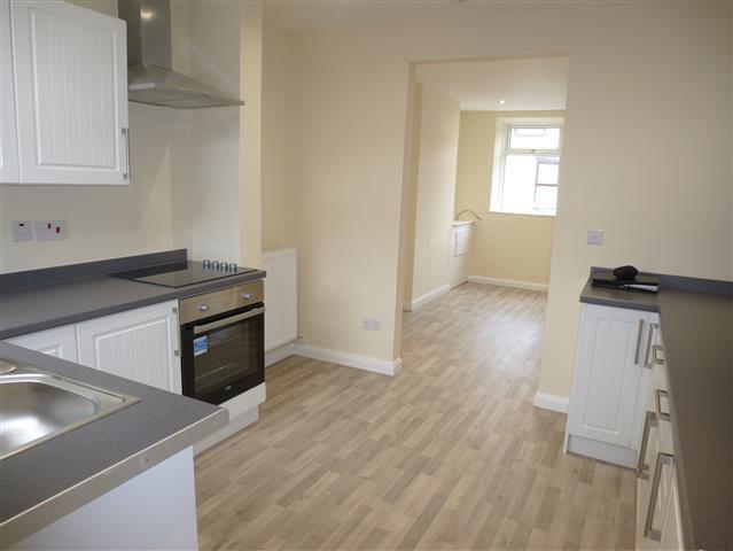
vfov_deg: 56.9
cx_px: 366
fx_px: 508
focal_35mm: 24
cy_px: 276
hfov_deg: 71.6
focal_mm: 4.3
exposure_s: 1/15
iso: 100
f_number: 3.3
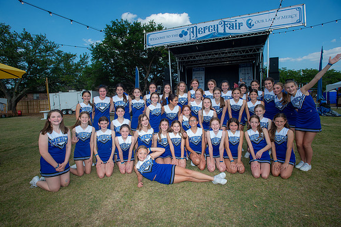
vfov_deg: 70.4
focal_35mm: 17
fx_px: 161
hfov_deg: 93.3
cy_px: 114
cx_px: 170
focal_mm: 17
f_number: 8
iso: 100
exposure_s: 1/250
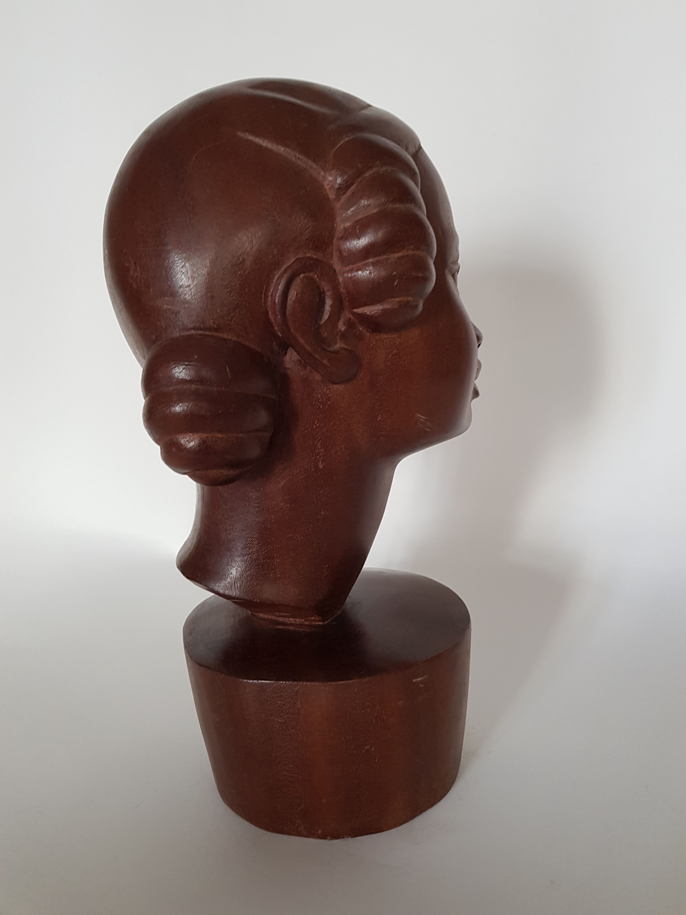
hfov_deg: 53.1
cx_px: 343
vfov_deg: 67.3
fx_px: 687
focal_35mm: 26
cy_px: 458
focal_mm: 4.2
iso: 160
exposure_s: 1/30
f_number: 1.7
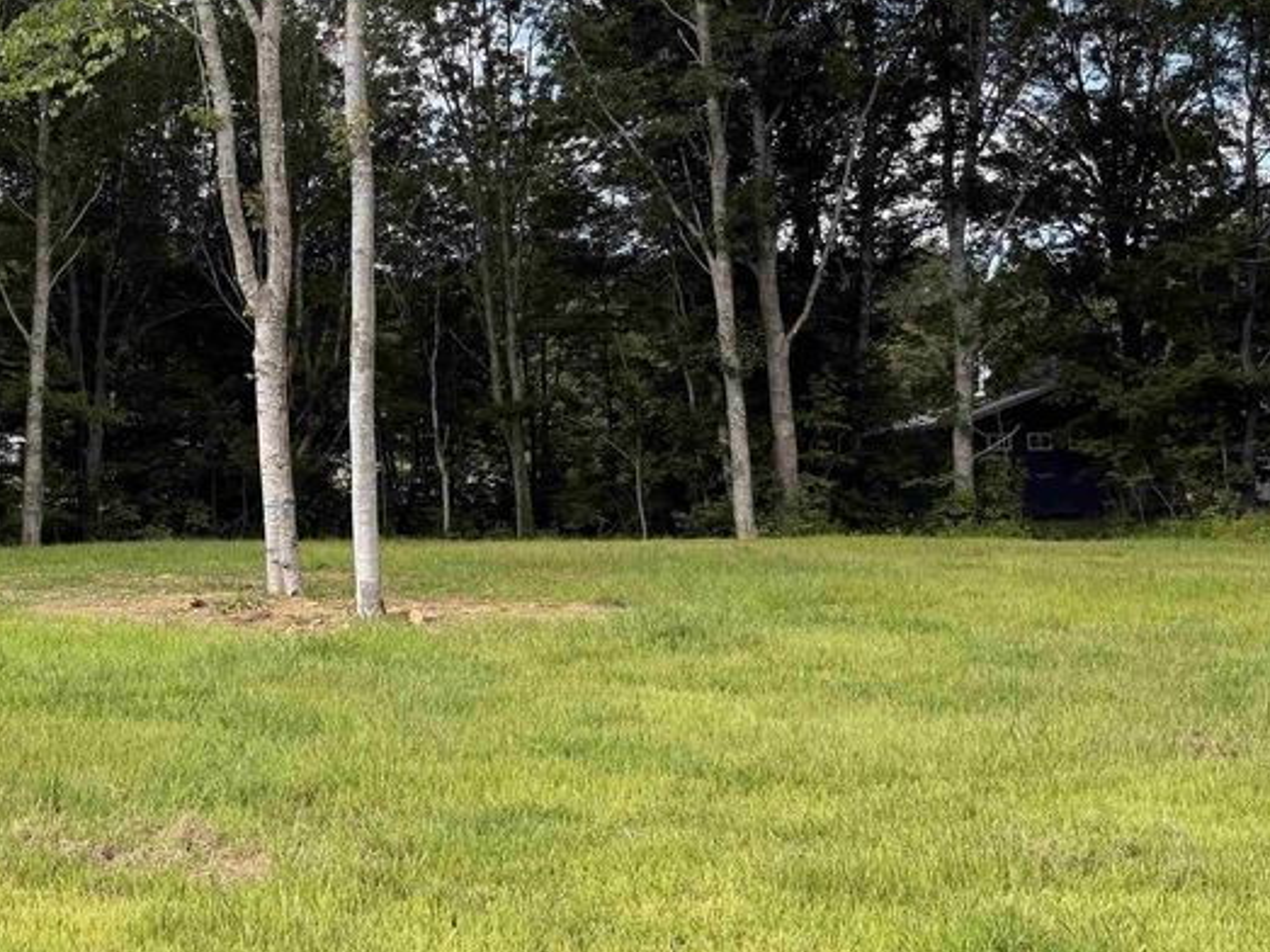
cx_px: 243
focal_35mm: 47
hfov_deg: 38.8
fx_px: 1724
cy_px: 255
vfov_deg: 30.4
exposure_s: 1/1174
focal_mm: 6.76
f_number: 1.78
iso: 100
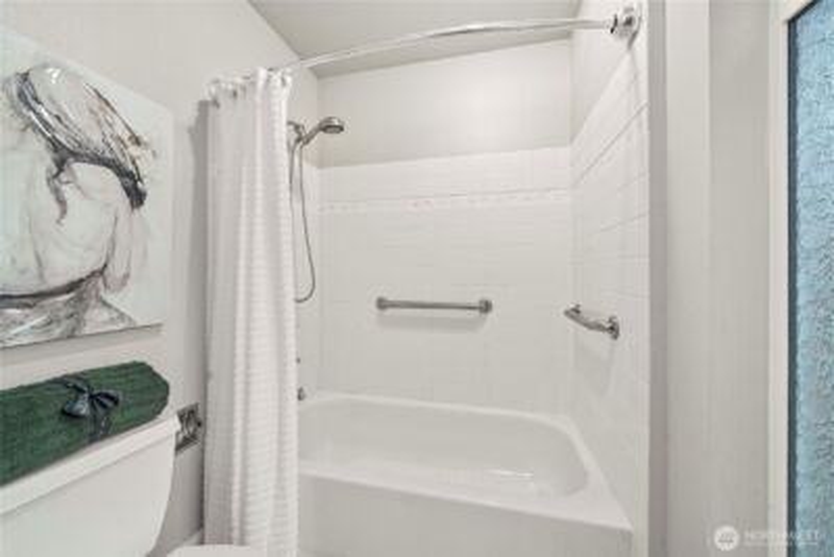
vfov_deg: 85.5
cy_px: 278
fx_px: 301
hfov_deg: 108.3
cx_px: 417
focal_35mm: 13
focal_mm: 13
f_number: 8
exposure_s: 1/60
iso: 400
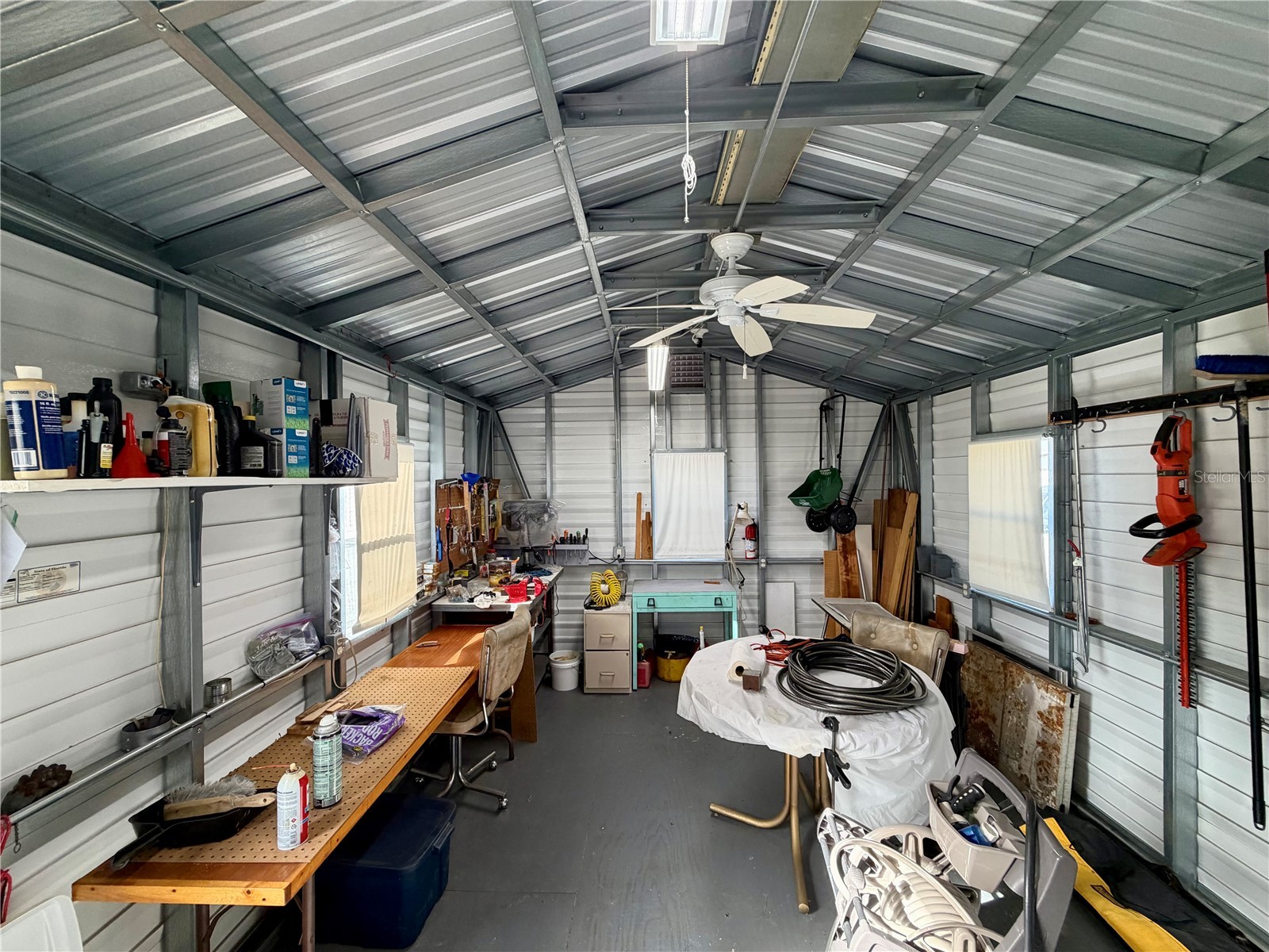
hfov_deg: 102.1
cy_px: 476
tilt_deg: -0.2
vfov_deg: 85.7
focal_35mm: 14
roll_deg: +0.8
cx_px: 634
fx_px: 513
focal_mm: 2.22
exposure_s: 1/120
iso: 200
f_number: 2.2
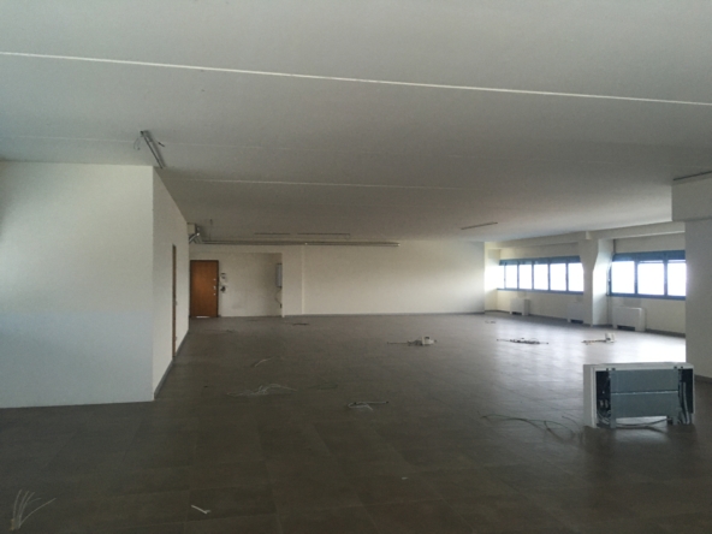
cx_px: 356
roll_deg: +0.7
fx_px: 596
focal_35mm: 29
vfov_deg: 48.2
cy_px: 267
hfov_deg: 61.7
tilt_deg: +1.3
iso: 200
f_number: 2.2
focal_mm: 4.15
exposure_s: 1/20
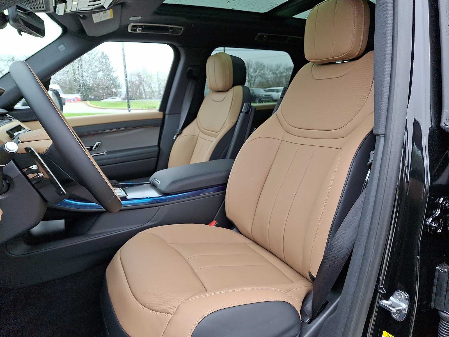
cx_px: 224
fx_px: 324
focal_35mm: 25
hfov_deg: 69.4
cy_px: 168
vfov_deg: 54.9
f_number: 1.8
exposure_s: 1/120
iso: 25
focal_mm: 4.69
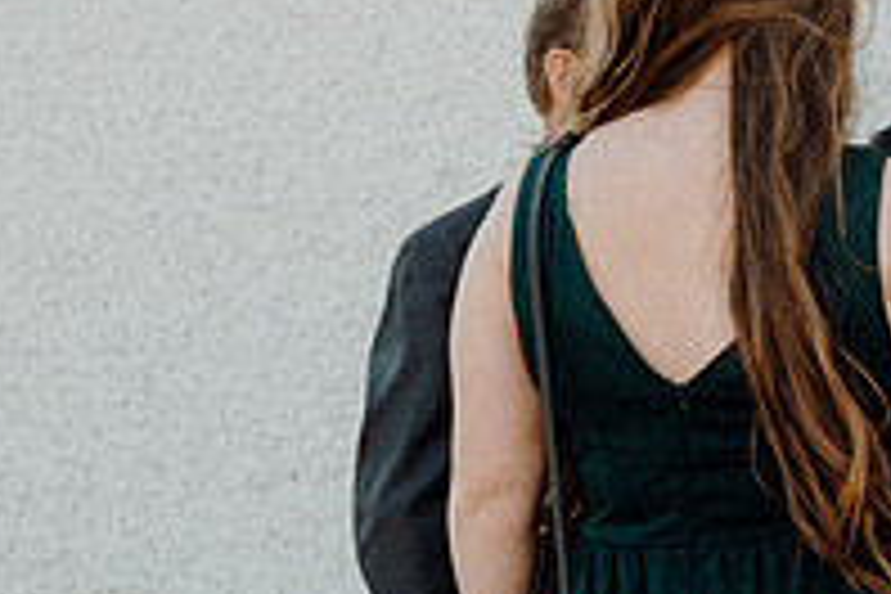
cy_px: 416
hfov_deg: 16.7
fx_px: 2896
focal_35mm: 117
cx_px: 1089
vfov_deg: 11.7
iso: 125
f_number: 3.5
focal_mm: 40
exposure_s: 1/320
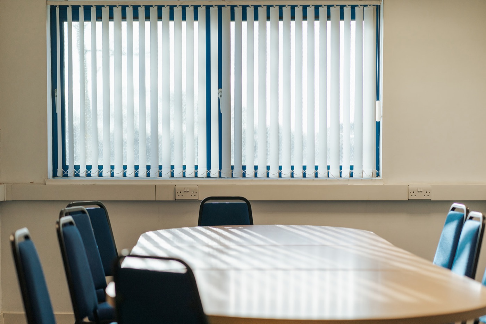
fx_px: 1147
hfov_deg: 23.9
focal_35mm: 85
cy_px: 162
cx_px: 243
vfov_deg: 16.1
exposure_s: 1/640
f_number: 2.5
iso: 400
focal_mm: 85
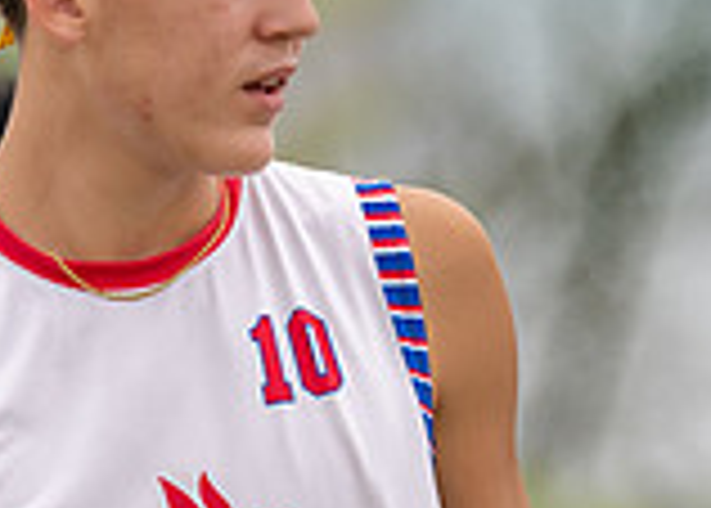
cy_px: 552
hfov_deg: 2.5
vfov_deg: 1.8
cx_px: 334
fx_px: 16384
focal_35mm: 811
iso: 100
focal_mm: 178
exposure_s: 1/1600
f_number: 2.8
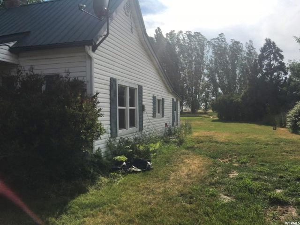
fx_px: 251
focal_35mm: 29
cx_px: 150
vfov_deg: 48.2
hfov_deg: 61.7
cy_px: 112
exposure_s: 1/2959
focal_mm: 4.15
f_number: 2.2
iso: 25
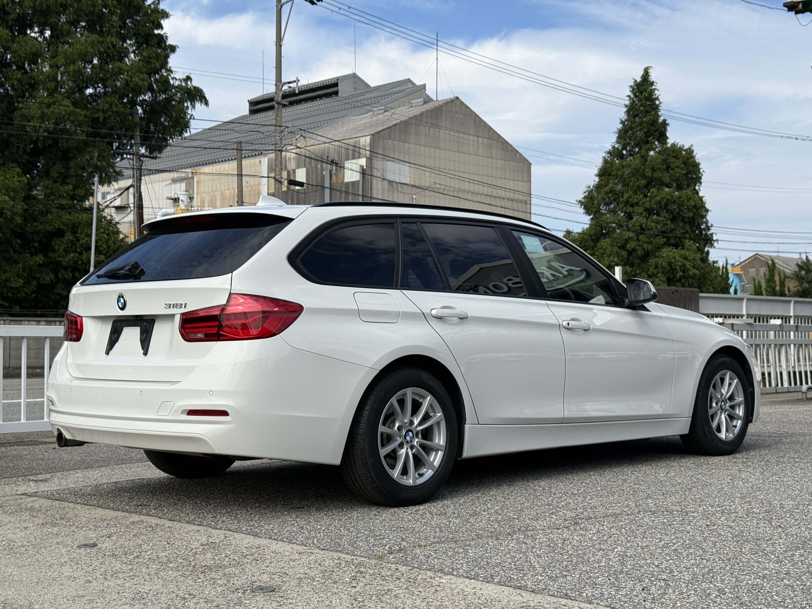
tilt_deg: +2.0
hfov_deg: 39.7
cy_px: 304
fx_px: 1126
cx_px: 406
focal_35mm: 48
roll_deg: -0.1
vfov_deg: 30.3
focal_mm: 6.76
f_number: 1.78
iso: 64
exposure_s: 1/4587
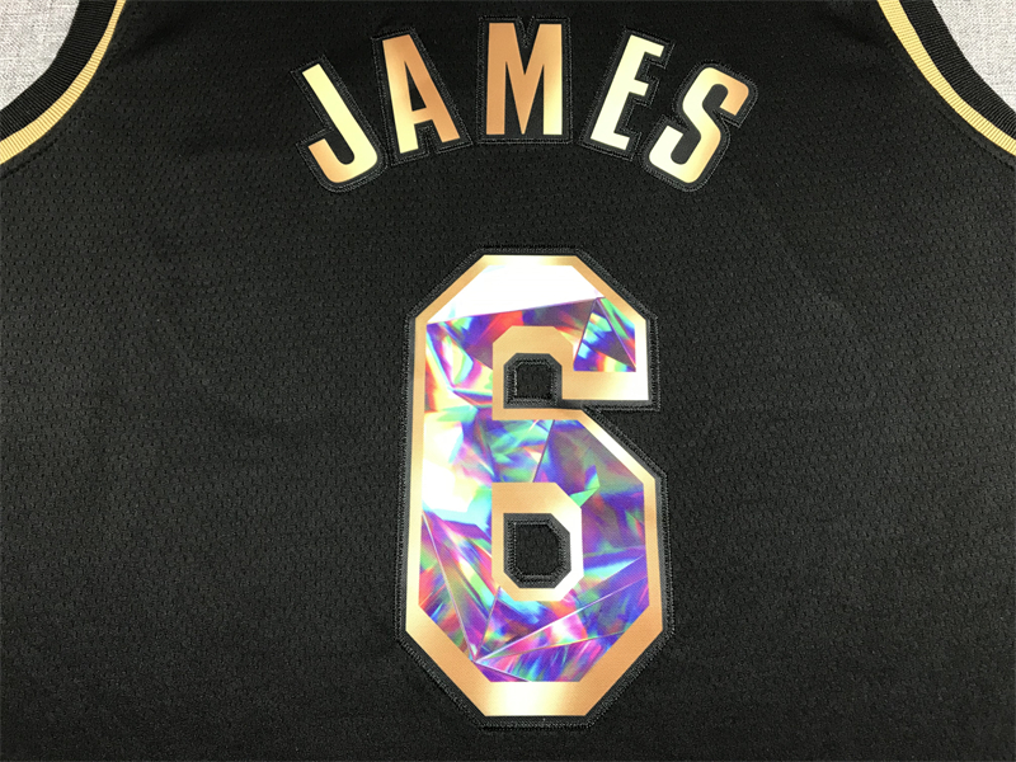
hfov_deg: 63.4
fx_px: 822
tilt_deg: -75.3
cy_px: 381
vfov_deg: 49.7
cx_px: 508
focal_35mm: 28
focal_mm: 3.99
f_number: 1.8
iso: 40
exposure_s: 1/20
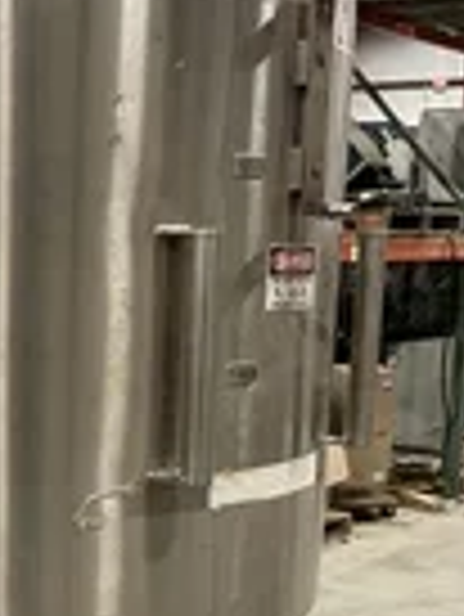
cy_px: 504
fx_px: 1356
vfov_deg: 25.2
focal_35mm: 76
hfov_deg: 19.1
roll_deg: -0.3
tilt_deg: -8.3
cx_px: 63
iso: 400
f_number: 1.6
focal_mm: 4.2
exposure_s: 1/60
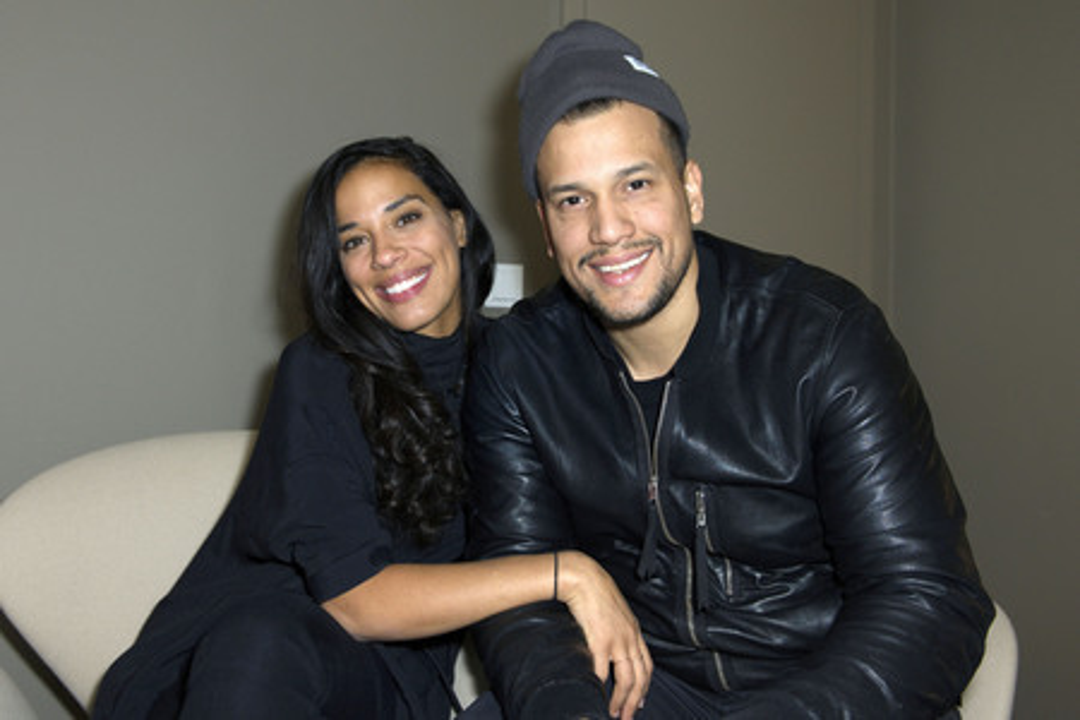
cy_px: 360
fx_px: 960
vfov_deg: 41.1
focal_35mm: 32
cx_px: 540
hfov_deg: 58.7
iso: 800
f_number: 5.6
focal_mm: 32
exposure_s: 1/100
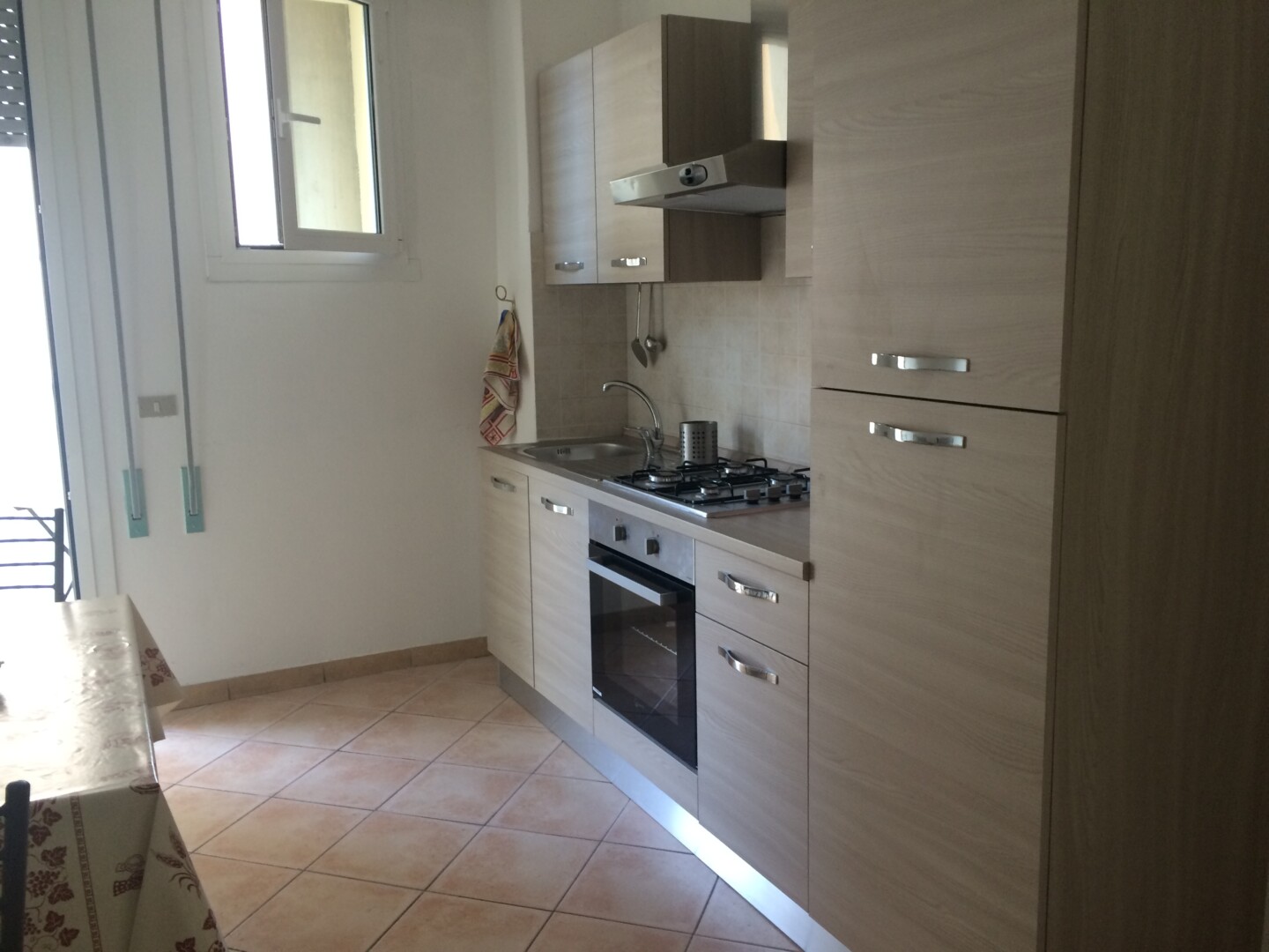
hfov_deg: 61.7
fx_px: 1063
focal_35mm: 29
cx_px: 634
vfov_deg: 48.2
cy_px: 476
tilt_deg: -7.7
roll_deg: +1.9
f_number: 2.2
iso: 160
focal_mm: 4.15
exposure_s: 1/33
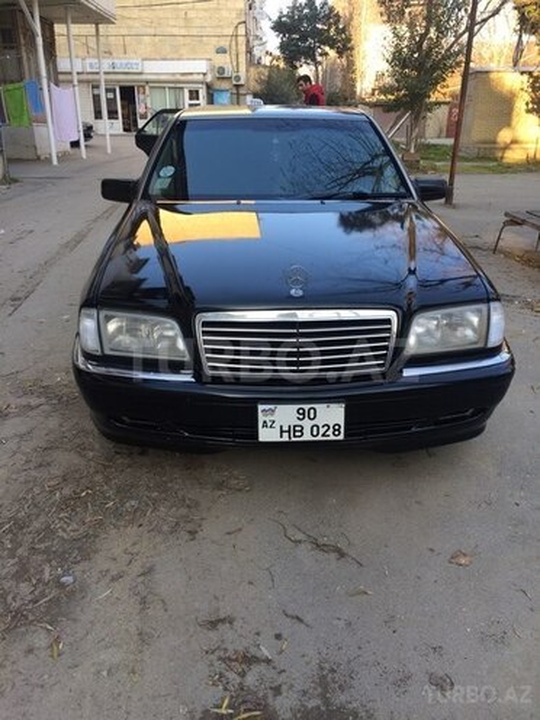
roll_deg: +2.2
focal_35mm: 29
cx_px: 270
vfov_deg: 61.7
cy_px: 360
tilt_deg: -21.1
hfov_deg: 48.2
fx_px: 603
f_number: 2.2
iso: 32
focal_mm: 4.15
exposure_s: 1/159
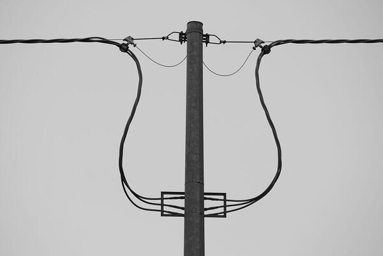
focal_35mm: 183
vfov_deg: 7.5
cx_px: 192
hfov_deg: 11.2
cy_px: 128
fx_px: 1947
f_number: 5.6
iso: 200
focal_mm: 121.8
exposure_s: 1/2000
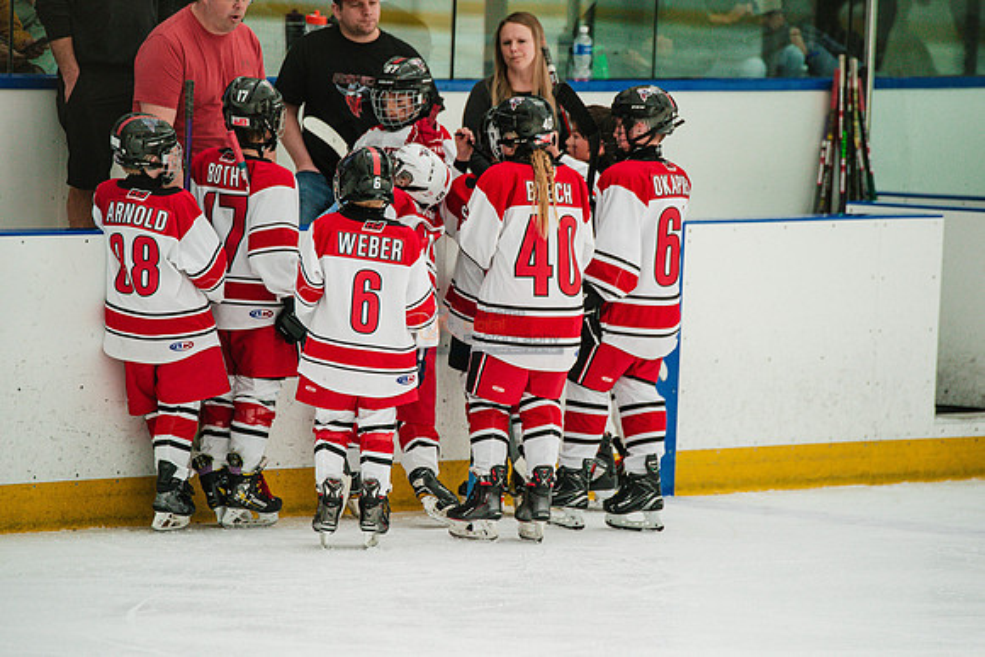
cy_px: 328
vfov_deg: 4.6
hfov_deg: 6.9
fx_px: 8210
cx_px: 492
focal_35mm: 300
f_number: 4
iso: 1600
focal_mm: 300
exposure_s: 1/2000
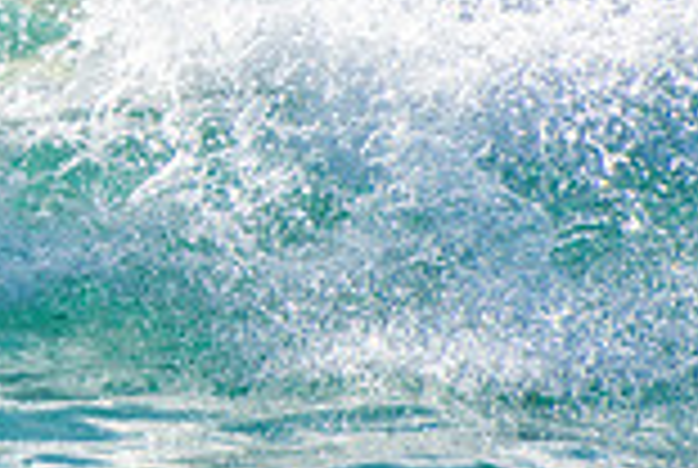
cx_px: -527
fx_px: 43553
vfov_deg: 0.6
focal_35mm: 2242
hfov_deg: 0.9
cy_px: -295
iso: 220
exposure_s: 1/1250
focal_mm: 400
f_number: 5.6
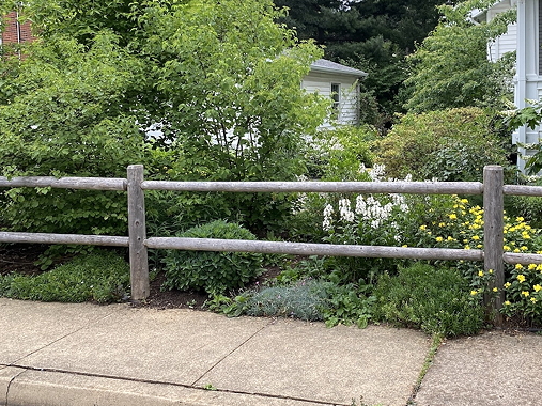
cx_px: 373
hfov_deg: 44.9
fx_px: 642
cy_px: 125
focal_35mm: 41
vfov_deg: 34.7
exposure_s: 1/296
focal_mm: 4.25
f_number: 1.8
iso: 32
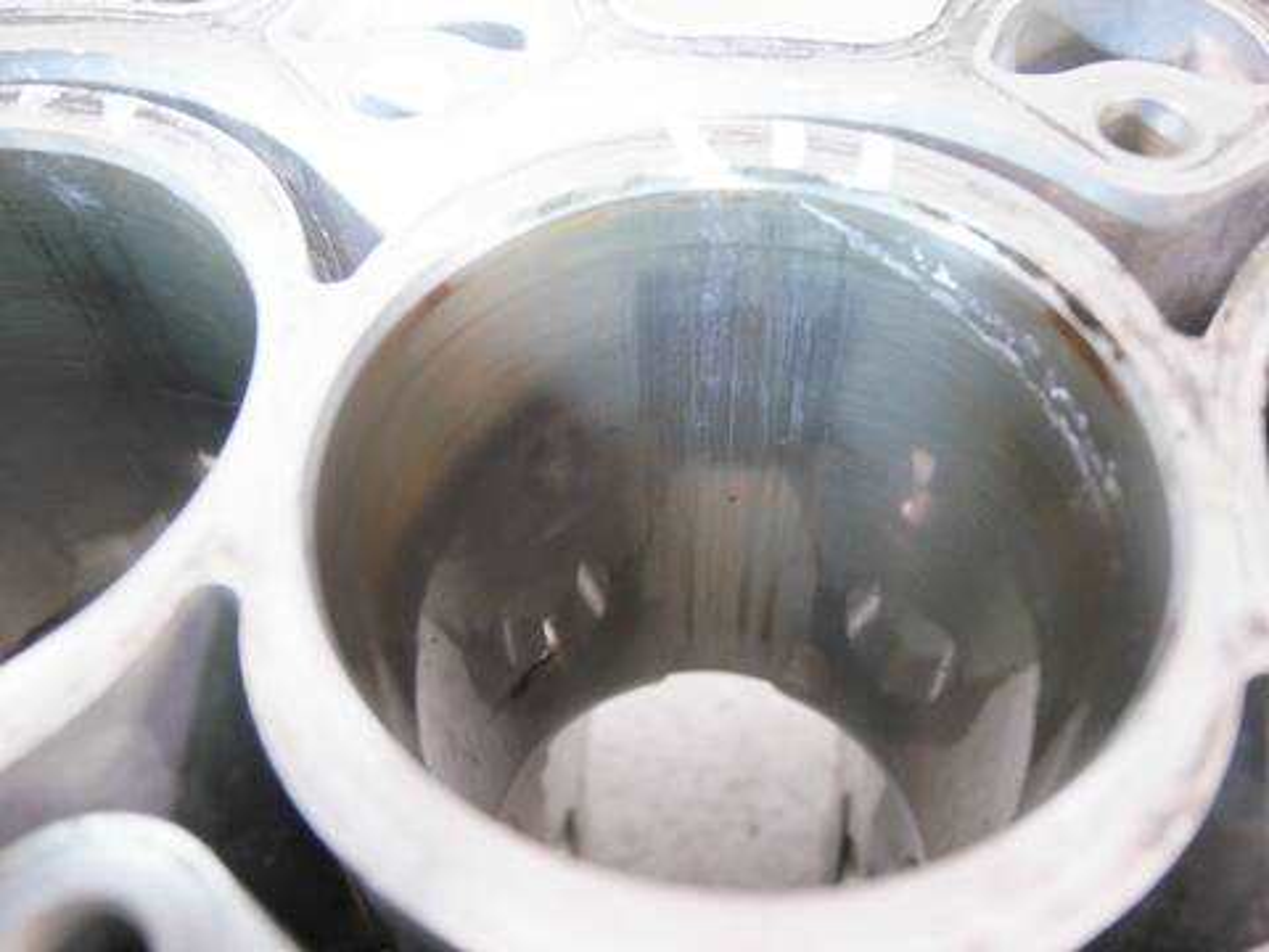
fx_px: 1173
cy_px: 476
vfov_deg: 44.2
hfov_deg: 56.8
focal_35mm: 32
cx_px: 634
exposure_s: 1/60
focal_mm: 16
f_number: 3.9
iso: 800
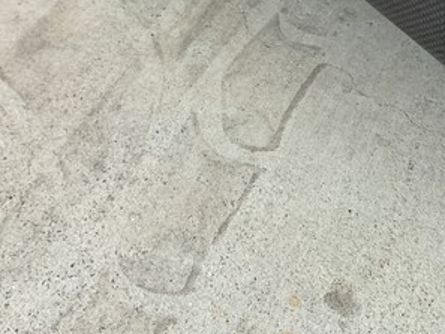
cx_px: 285
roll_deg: -2.0
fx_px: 900
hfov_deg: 27.6
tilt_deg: -41.5
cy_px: -99
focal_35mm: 70
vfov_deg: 19.4
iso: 100
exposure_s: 1/100
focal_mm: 4.25
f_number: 1.8
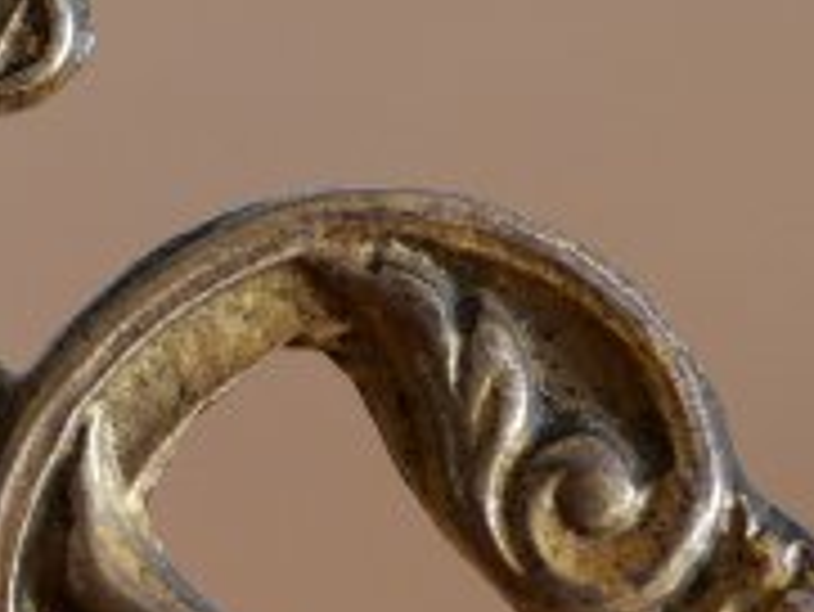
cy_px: 176
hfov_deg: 4.8
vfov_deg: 3.7
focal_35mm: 397
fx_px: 9342
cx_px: -1232
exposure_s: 1/60
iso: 400
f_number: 2.8
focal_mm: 30
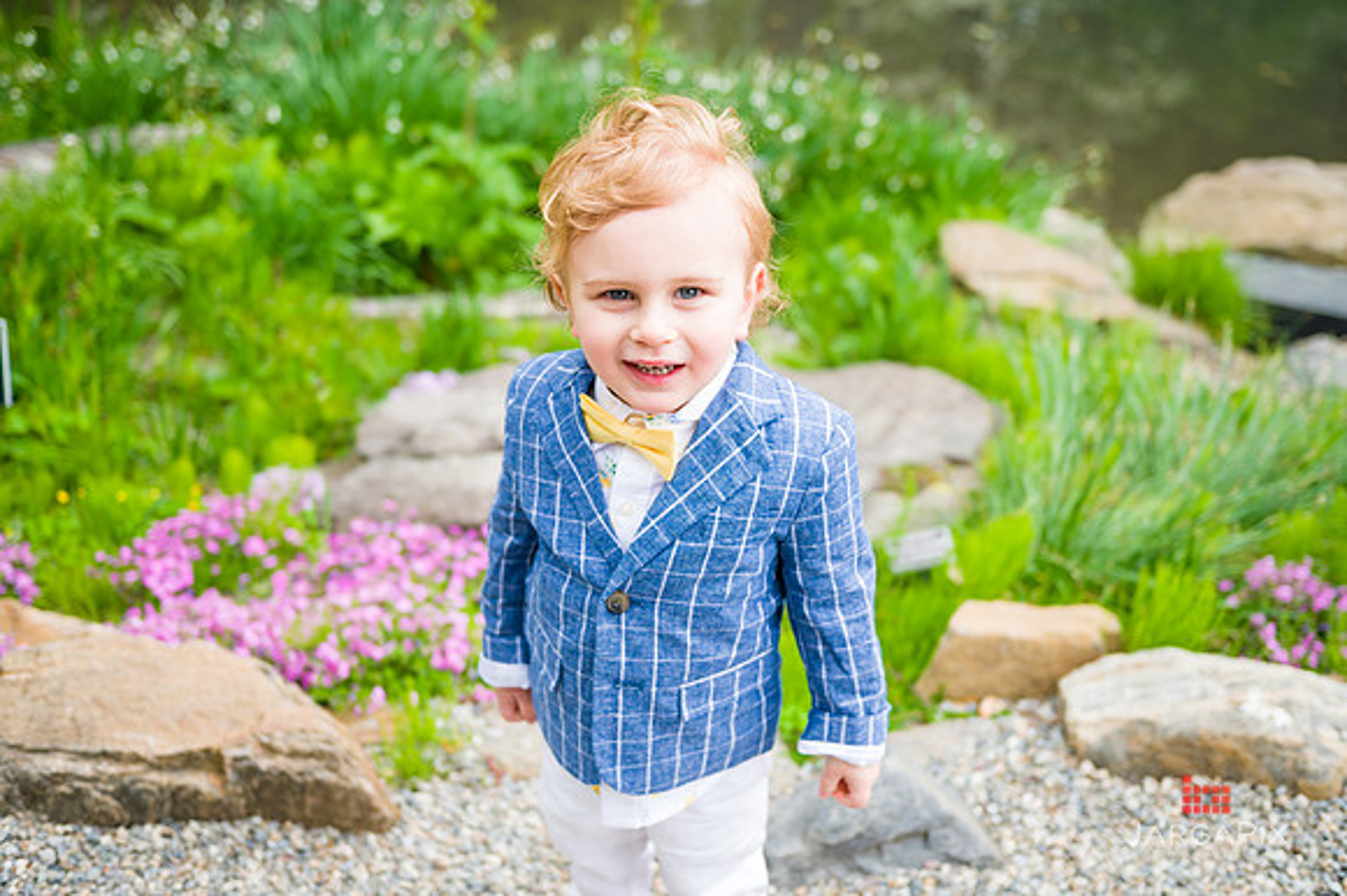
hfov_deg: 50.7
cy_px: 448
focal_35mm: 38
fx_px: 1421
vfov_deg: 35.0
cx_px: 674
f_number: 3.5
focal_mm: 38
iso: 200
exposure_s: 1/400
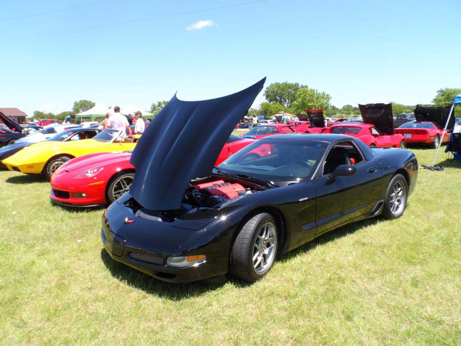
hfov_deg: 71.6
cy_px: 173
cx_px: 230
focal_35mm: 24
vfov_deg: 56.8
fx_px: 320
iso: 80
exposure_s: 1/350
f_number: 4.5
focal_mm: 4
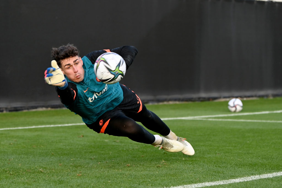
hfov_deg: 20.0
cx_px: 141
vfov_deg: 13.4
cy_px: 94
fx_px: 799
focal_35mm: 102
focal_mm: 102
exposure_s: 1/1000
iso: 800
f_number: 4
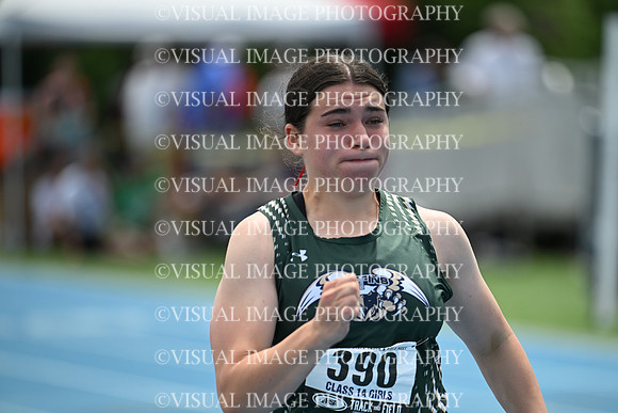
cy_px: 206
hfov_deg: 5.2
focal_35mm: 400
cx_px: 309
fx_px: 6868
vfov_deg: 3.4
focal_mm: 400
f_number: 4.5
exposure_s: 1/2500
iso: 400
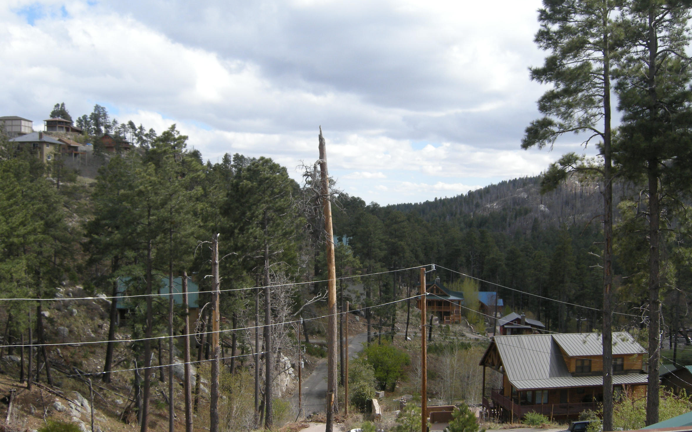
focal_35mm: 42
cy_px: 240
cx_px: 363
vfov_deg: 30.5
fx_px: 792
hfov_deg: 47.2
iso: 64
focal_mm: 7.5
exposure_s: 1/538
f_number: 3
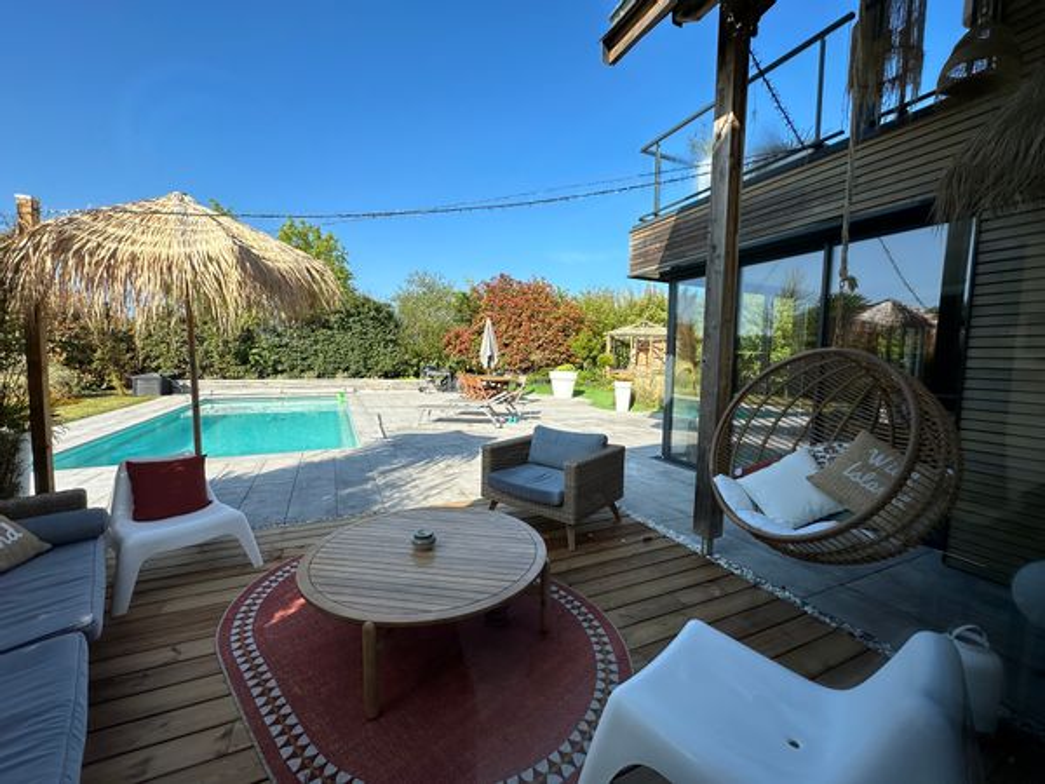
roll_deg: -1.0
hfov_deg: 102.1
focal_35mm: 14
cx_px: 522
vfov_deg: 85.7
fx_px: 423
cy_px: 392
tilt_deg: -4.9
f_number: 2.2
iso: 50
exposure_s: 1/932
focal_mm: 2.22
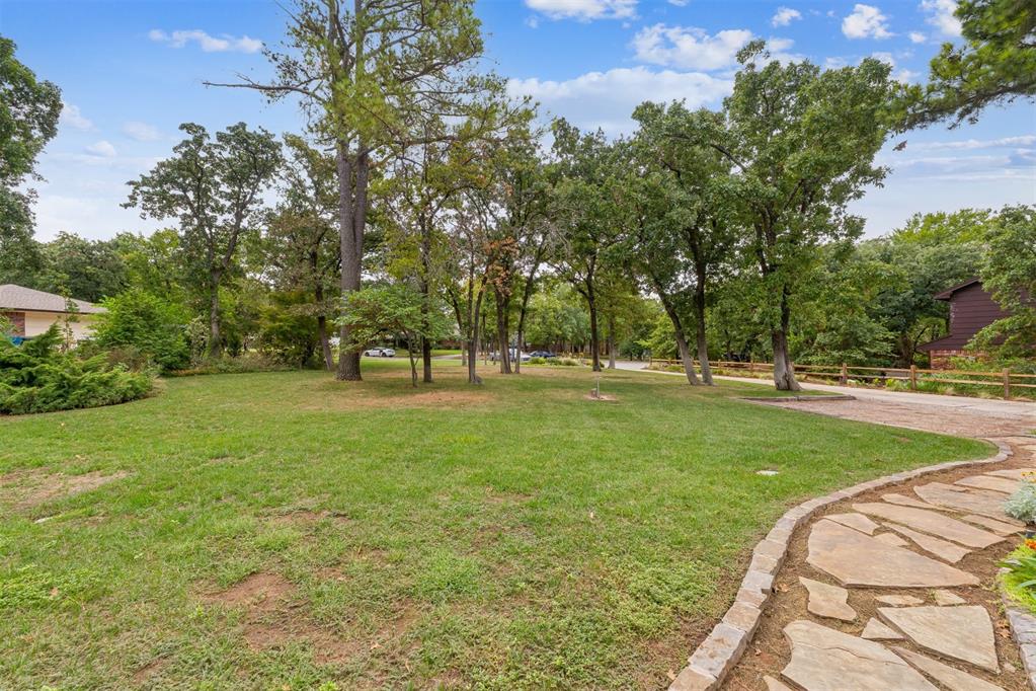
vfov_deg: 77.3
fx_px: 432
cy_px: 346
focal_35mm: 15
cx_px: 518
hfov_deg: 100.4
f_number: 8
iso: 200
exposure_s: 1/400
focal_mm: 10
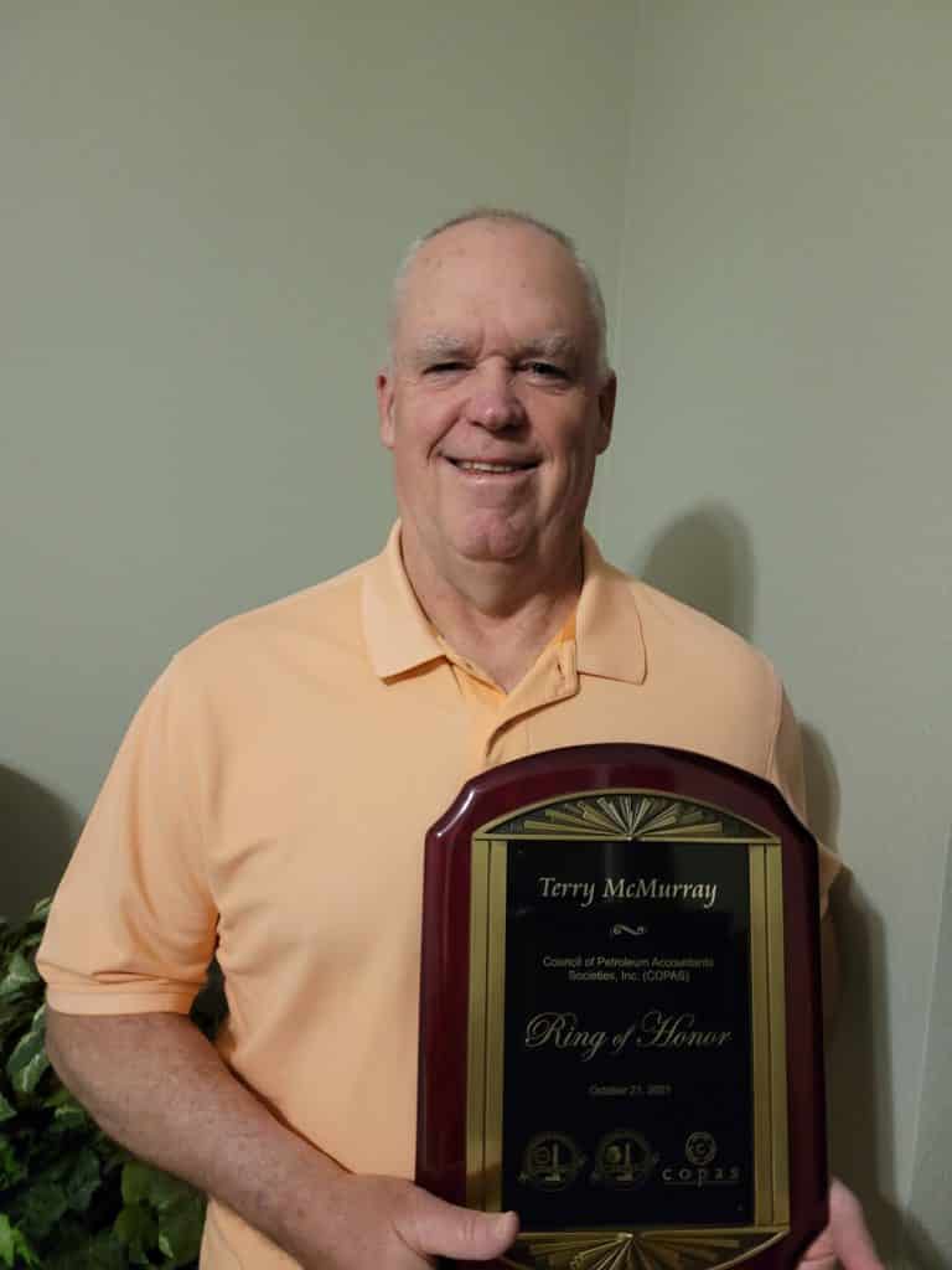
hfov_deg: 53.1
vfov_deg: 67.3
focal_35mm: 26
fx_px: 953
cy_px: 635
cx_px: 476
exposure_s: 1/29
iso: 640
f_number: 1.8
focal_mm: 5.4
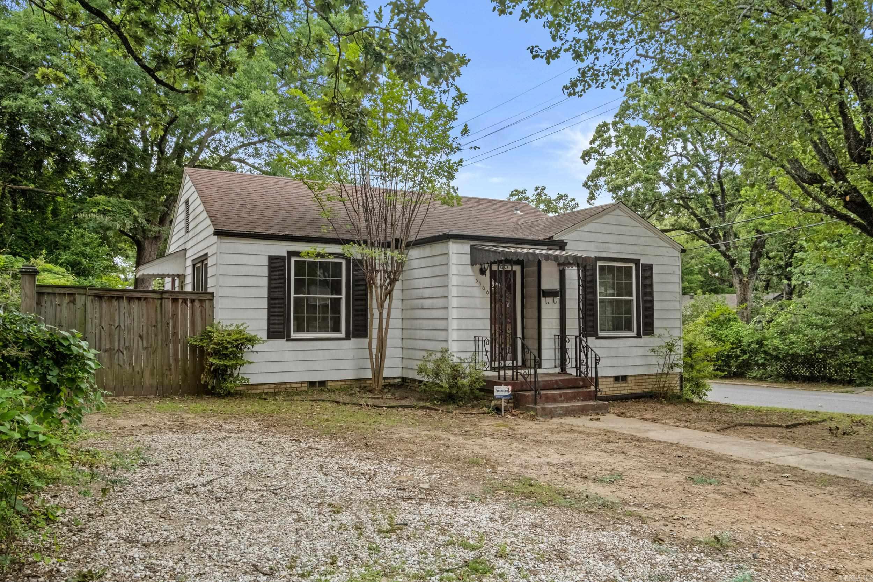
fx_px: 630
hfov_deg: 69.4
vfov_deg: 49.6
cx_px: 436
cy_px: 291
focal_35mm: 26
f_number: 8
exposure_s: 1/100
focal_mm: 17.4
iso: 400
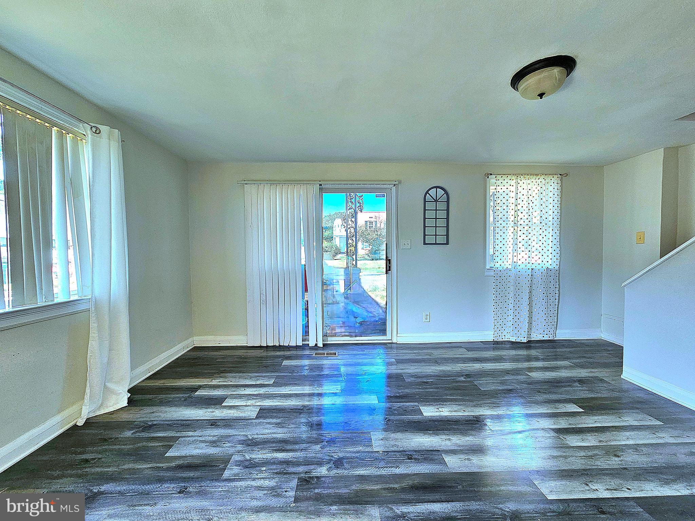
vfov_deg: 89.9
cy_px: 260
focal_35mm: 13
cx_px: 348
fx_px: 261
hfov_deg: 106.2
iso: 80
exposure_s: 1/77.5
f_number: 2.2
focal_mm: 2.2
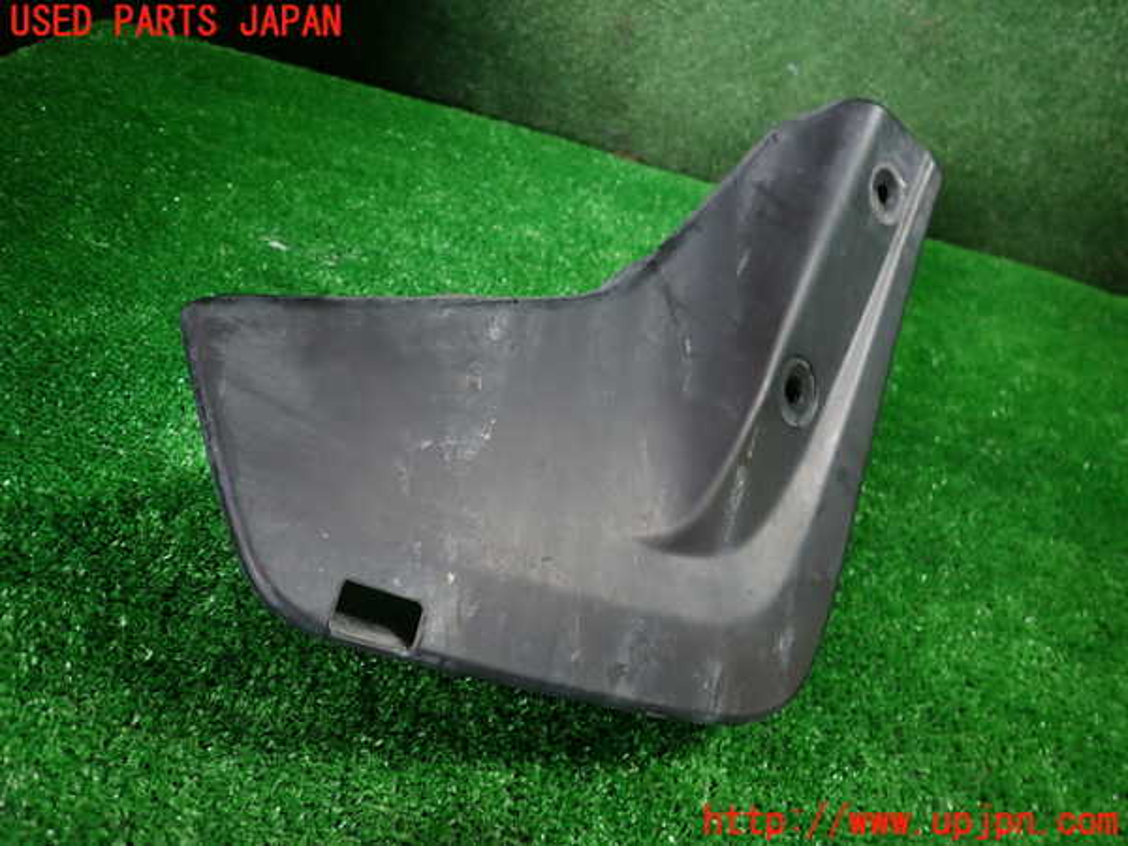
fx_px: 815
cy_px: 423
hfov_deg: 69.4
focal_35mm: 25
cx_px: 564
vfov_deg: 54.9
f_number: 2
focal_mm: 4.5
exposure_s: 1/40
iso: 200
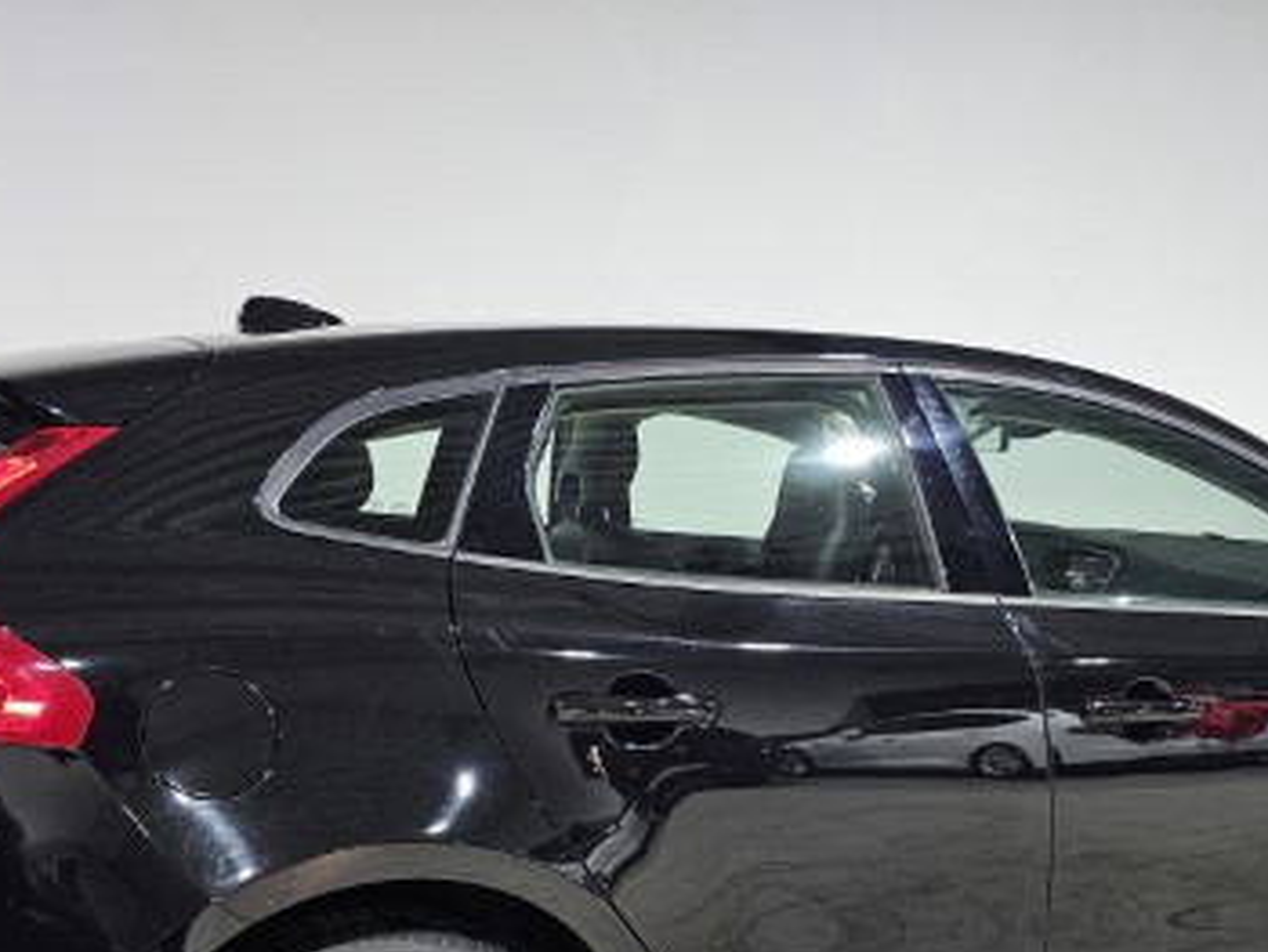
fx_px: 1540
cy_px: 854
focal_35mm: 42
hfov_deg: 44.8
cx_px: 645
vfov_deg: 32.7
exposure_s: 1/100
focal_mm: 6.3
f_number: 1.7
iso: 200
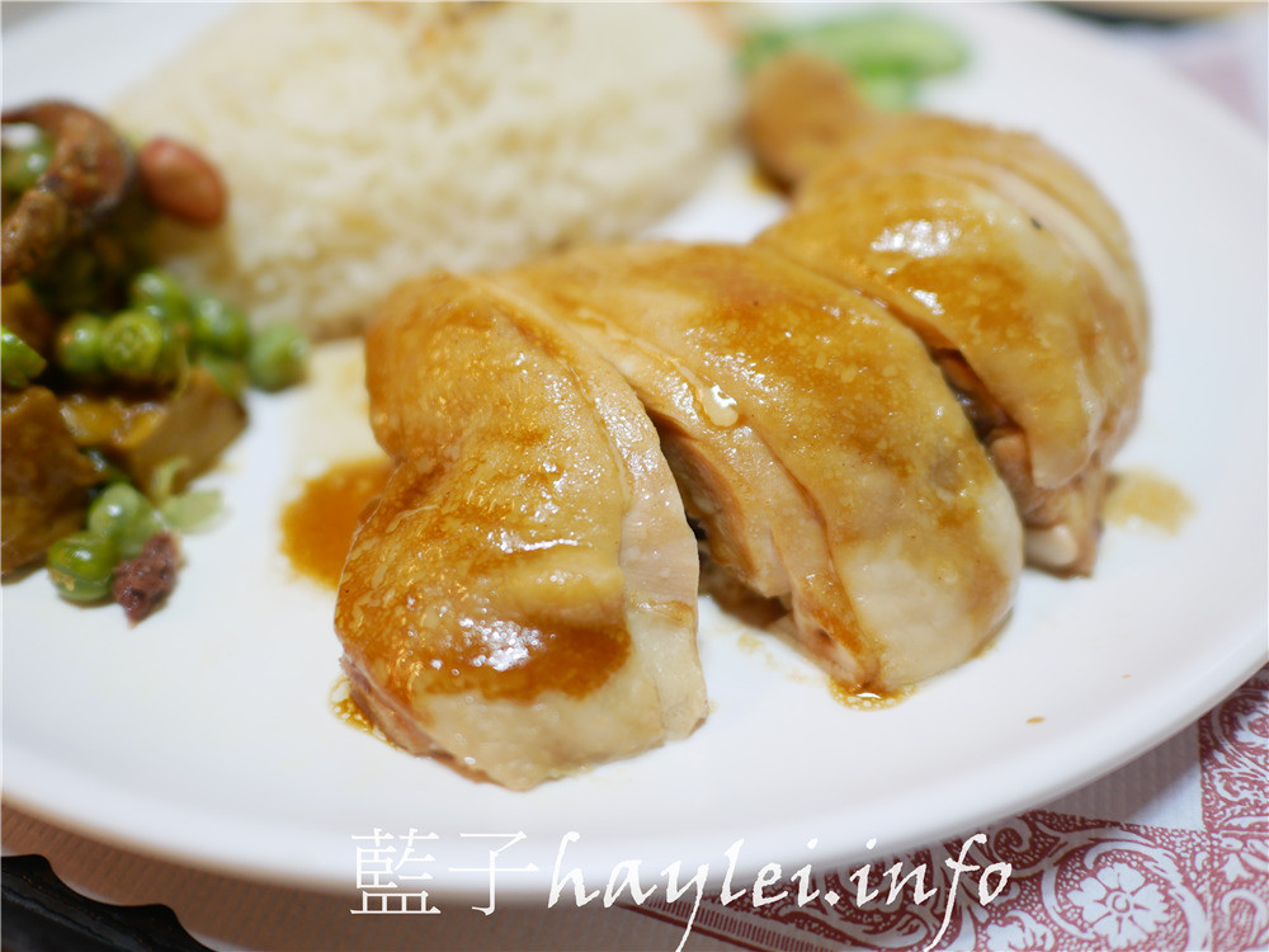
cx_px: 634
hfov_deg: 60.0
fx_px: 1100
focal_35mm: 30
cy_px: 476
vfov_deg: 46.8
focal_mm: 15
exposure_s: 1/60
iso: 200
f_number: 1.7
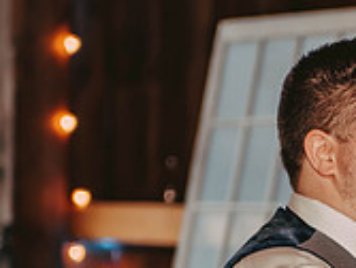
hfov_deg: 7.8
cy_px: 288
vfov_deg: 5.9
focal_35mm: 250
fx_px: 2577
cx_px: 394
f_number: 2.8
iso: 800
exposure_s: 1/200
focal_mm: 75
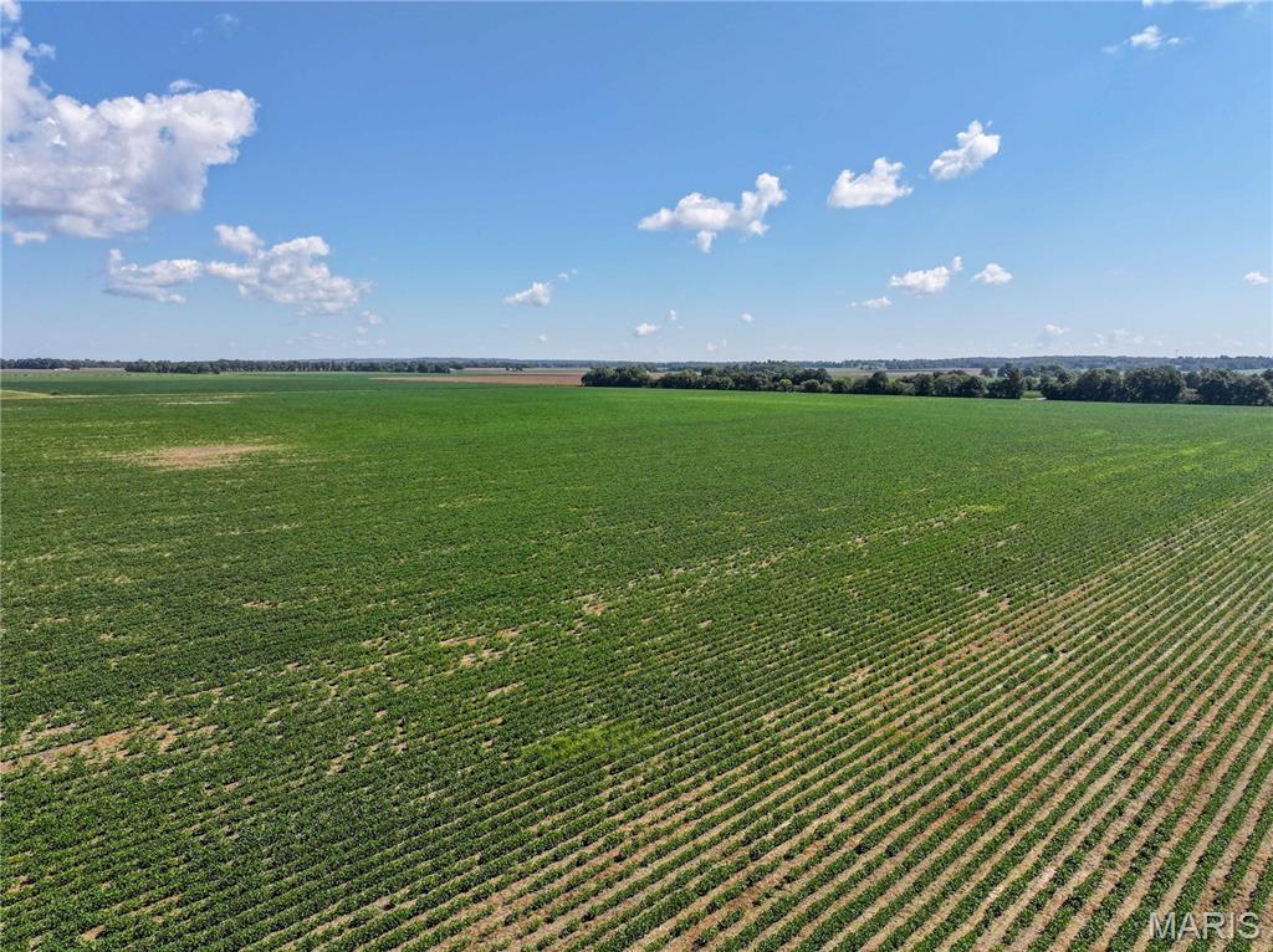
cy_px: 476
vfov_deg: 56.7
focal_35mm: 24
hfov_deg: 71.6
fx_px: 882
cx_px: 636
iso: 100
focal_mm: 12.29
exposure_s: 1/2000
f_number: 2.8
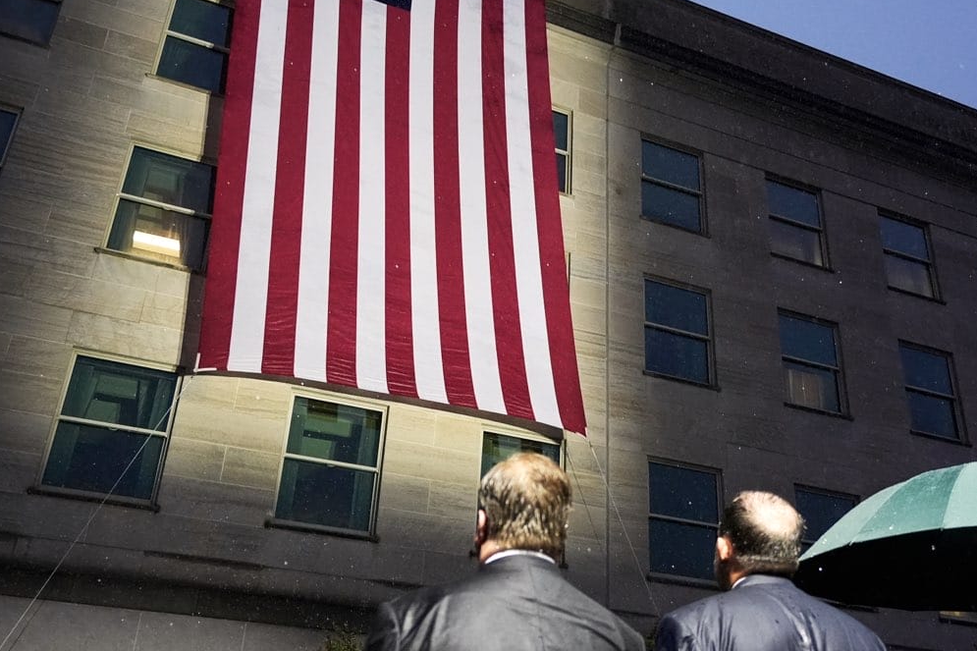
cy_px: 342
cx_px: 591
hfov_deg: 51.5
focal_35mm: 37
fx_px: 1004
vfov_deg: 35.9
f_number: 2.8
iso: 4000
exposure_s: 1/1000
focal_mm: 23
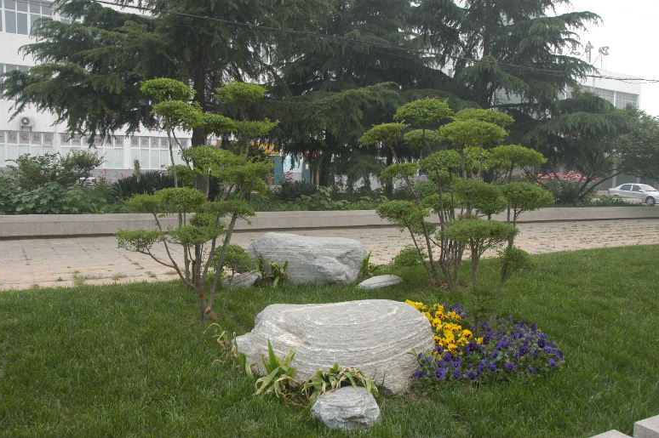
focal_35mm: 31
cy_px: 213
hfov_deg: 60.3
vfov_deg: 42.3
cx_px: 319
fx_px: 567
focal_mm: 20
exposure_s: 1/80
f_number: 9
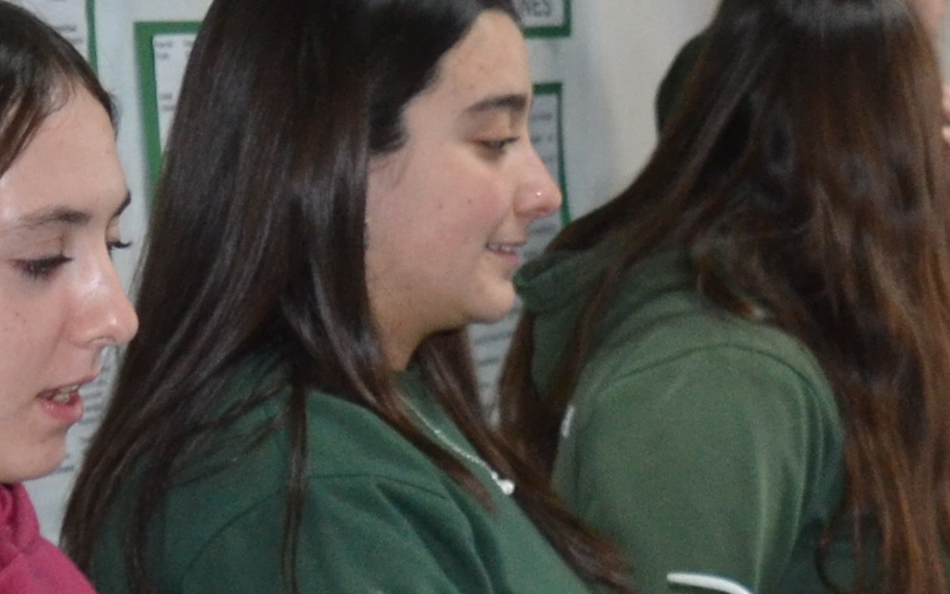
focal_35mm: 139
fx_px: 3599
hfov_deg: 14.7
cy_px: 952
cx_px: 1049
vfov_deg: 9.1
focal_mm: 18
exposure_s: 1/60
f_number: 3.5
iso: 1000
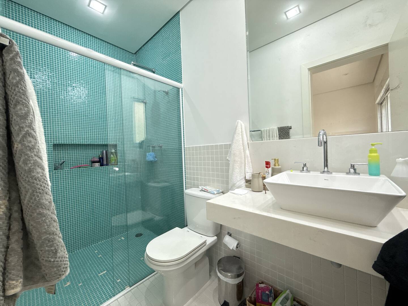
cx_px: 204
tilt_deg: +1.1
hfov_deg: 102.1
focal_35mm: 14
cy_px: 153
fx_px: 165
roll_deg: +1.3
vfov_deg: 85.7
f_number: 2.2
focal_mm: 2.22
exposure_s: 1/120
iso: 320
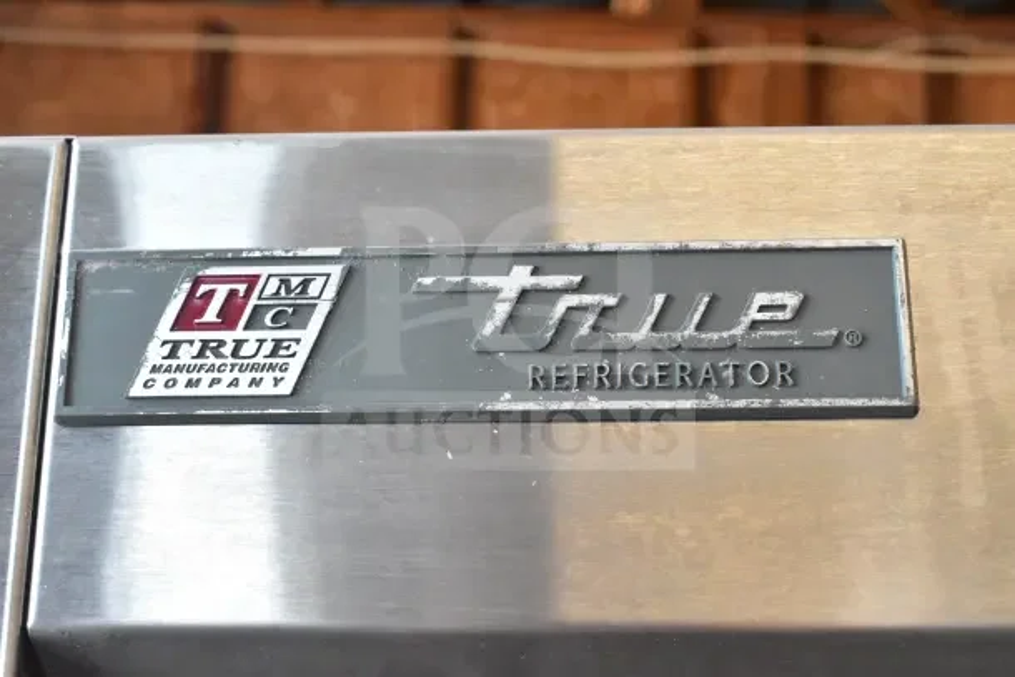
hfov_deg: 37.8
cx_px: 508
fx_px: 1480
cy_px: 338
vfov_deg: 25.8
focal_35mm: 52
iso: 6400
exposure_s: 1/400
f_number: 10
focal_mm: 35
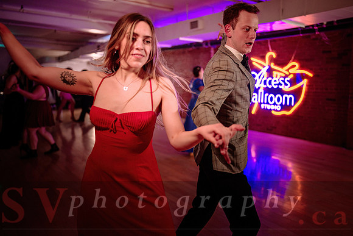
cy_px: 110
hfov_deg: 62.0
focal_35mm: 30
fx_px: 293
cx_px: 189
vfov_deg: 43.7
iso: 2500
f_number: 1.4
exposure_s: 1/320
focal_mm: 28
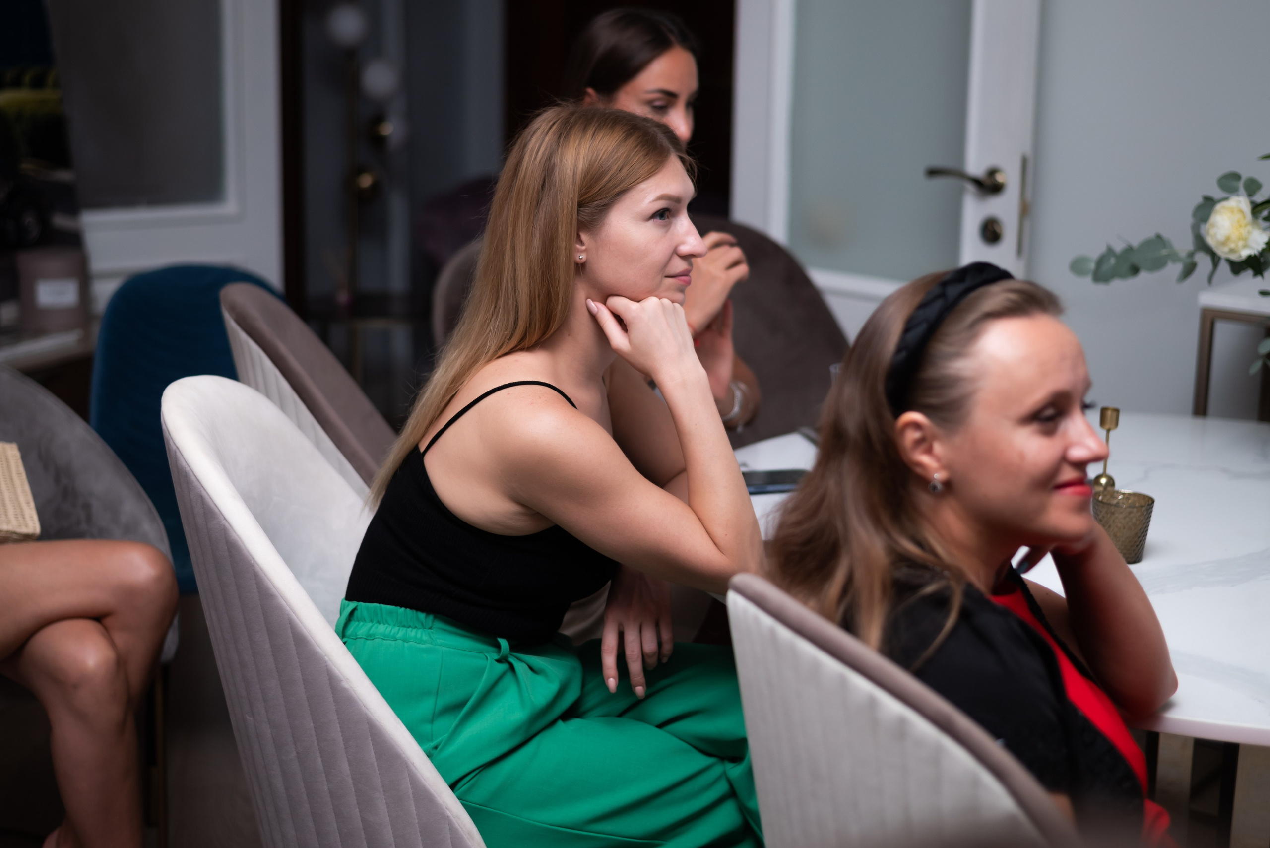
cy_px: 424
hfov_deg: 39.6
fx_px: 1764
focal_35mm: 50
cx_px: 635
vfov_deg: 27.0
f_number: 2.2
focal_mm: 50
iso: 160
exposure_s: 1/200
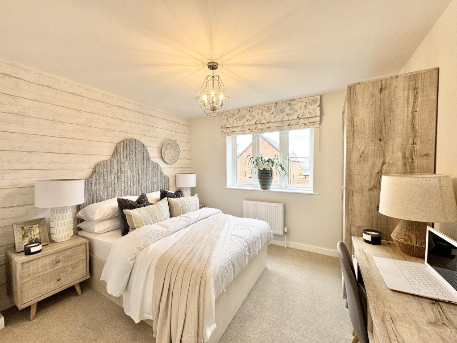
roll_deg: +0.8
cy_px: 172
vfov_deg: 85.7
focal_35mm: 14
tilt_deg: -1.3
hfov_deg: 102.1
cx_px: 228
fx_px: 185
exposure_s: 1/100
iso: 80
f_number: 2.2
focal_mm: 2.22
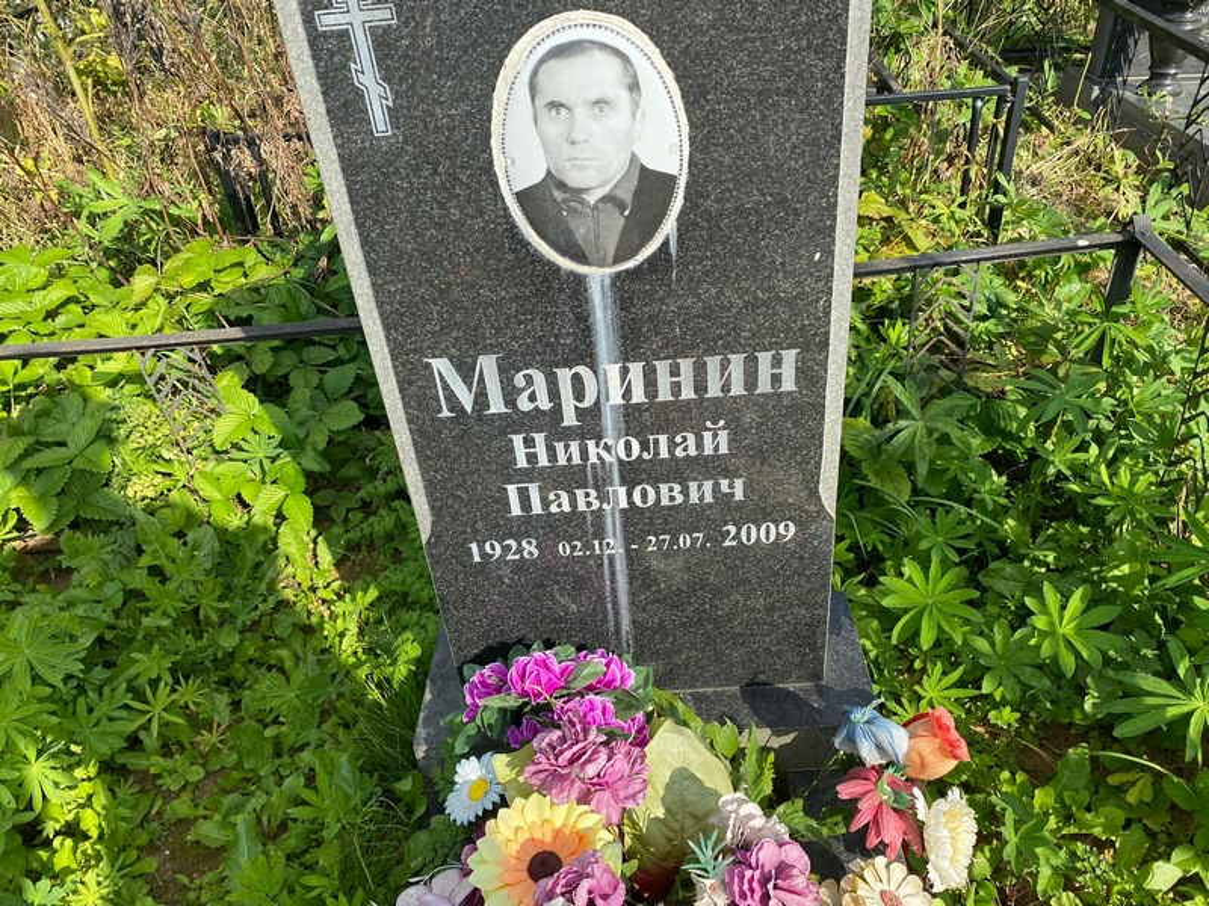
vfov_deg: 53.1
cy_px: 453
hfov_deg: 67.3
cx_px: 604
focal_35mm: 26
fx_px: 908
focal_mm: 4.25
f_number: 1.8
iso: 32
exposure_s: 1/1395
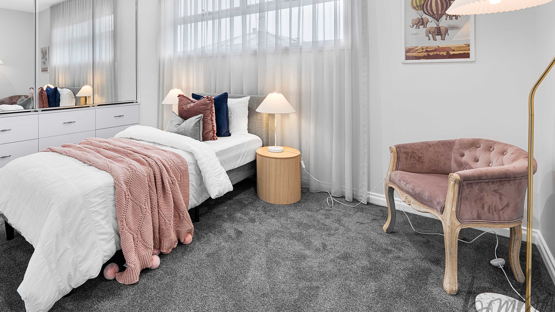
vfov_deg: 54.5
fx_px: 294
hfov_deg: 85.6
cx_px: 222
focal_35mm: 20
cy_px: 99
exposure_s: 1/5
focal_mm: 14
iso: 100
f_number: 8
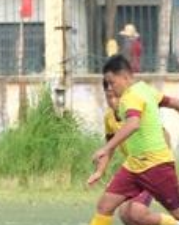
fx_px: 1951
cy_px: 88
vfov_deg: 6.6
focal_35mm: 294
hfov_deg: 5.2
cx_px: -115
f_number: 4
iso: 500
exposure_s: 1/1000
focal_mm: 55
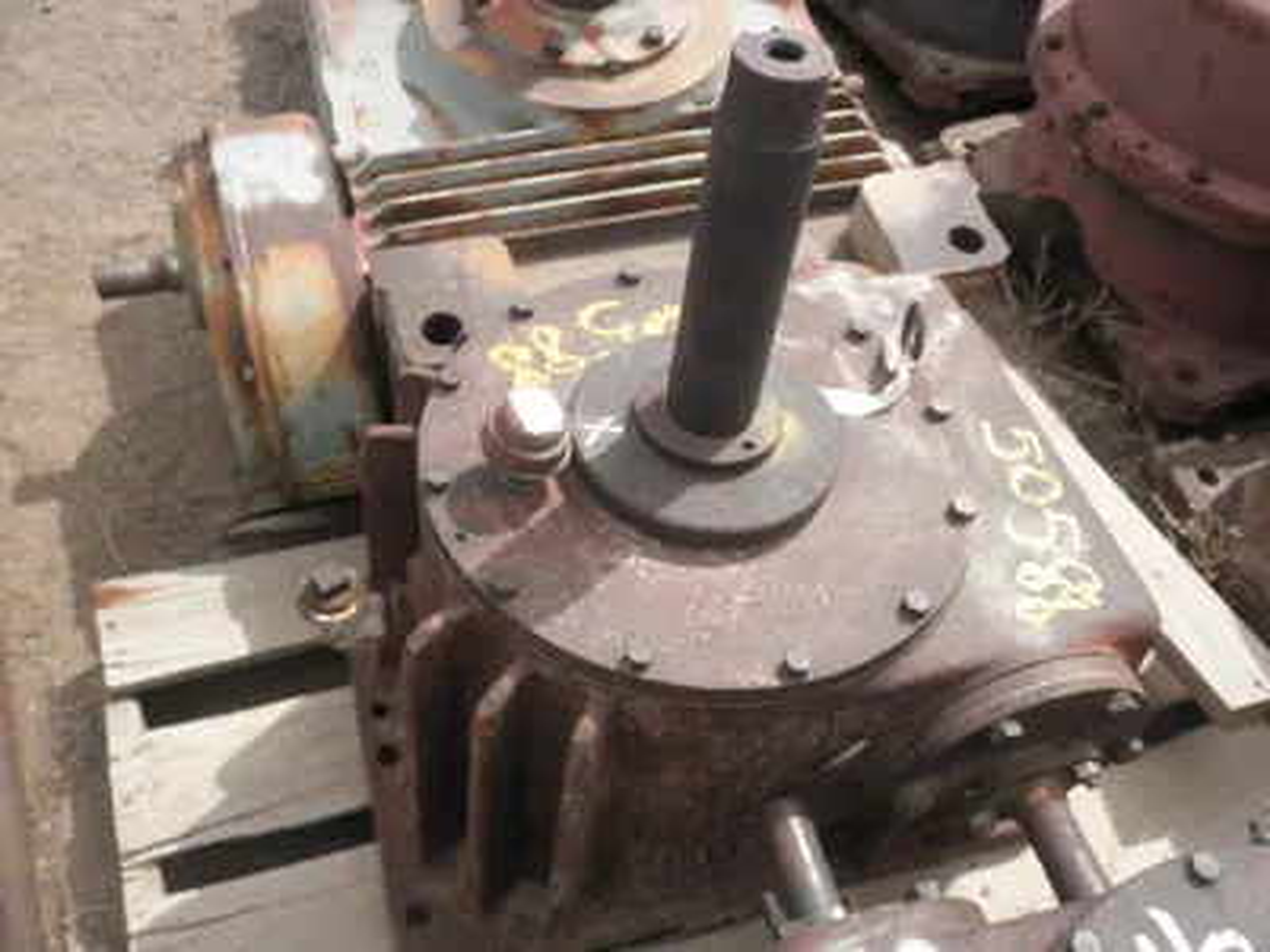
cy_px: 476
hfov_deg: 52.6
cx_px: 635
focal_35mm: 35
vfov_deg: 40.7
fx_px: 1284
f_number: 9.1
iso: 64
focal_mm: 6.1
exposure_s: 1/80
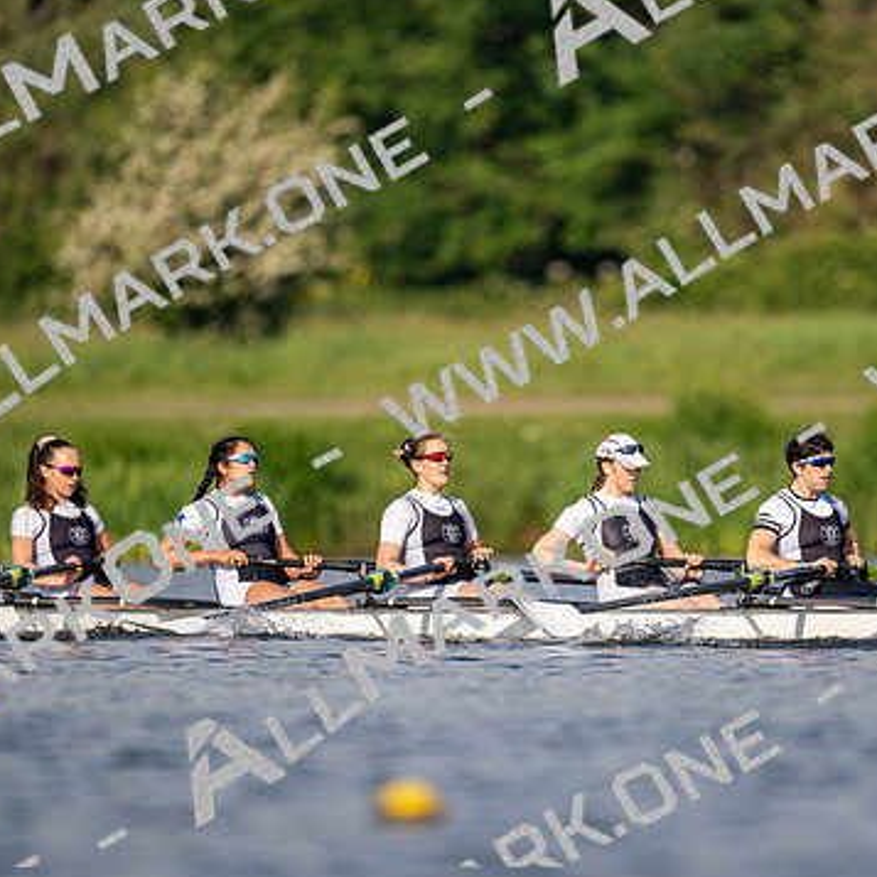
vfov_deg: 2.1
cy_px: 446
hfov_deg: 2.1
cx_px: 685
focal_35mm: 828
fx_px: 23733
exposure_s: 1/2500
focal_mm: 600
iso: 220
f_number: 4
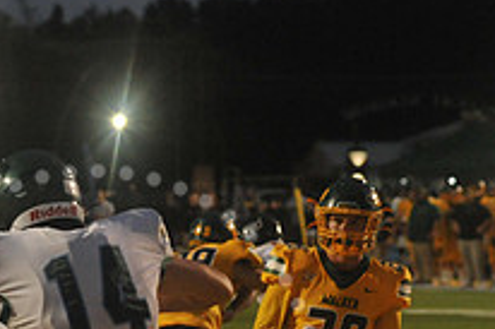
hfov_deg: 6.5
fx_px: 4341
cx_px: 94
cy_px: 391
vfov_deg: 4.3
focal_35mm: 316
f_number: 5
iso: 4000
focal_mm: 112
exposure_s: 1/320
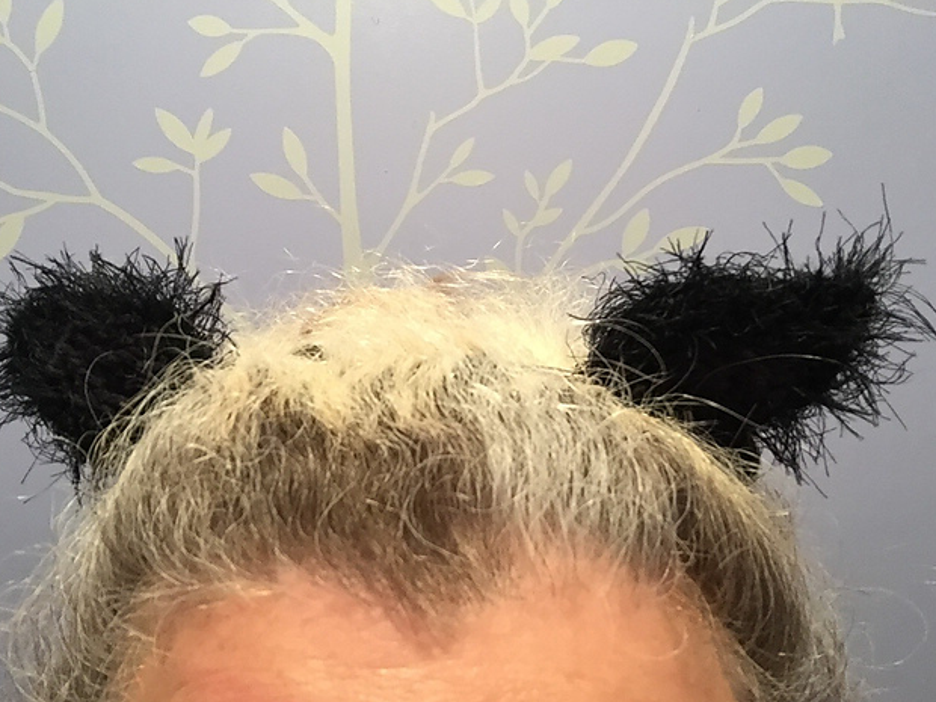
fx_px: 865
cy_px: 353
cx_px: 460
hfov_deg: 56.8
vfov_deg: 44.2
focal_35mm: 32
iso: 160
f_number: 2.2
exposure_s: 1/33
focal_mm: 2.65
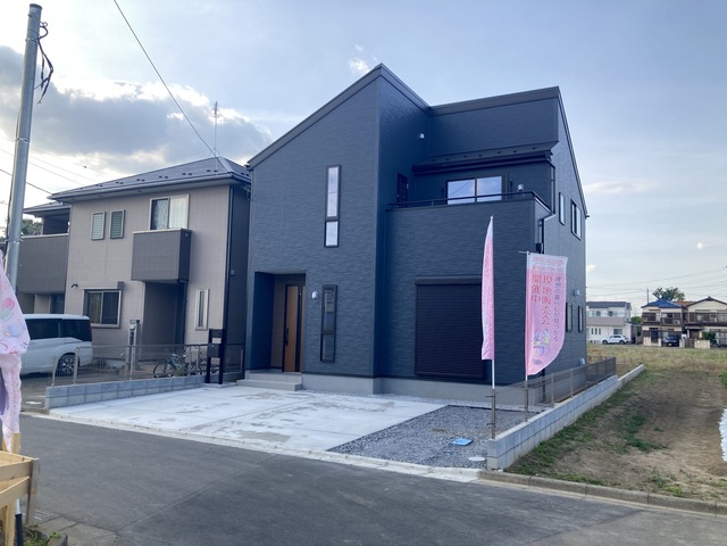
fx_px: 588
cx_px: 364
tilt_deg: +4.8
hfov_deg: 63.4
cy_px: 273
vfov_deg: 49.7
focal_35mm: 28
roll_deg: -1.9
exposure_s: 1/289
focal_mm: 3.99
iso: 20
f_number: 1.8
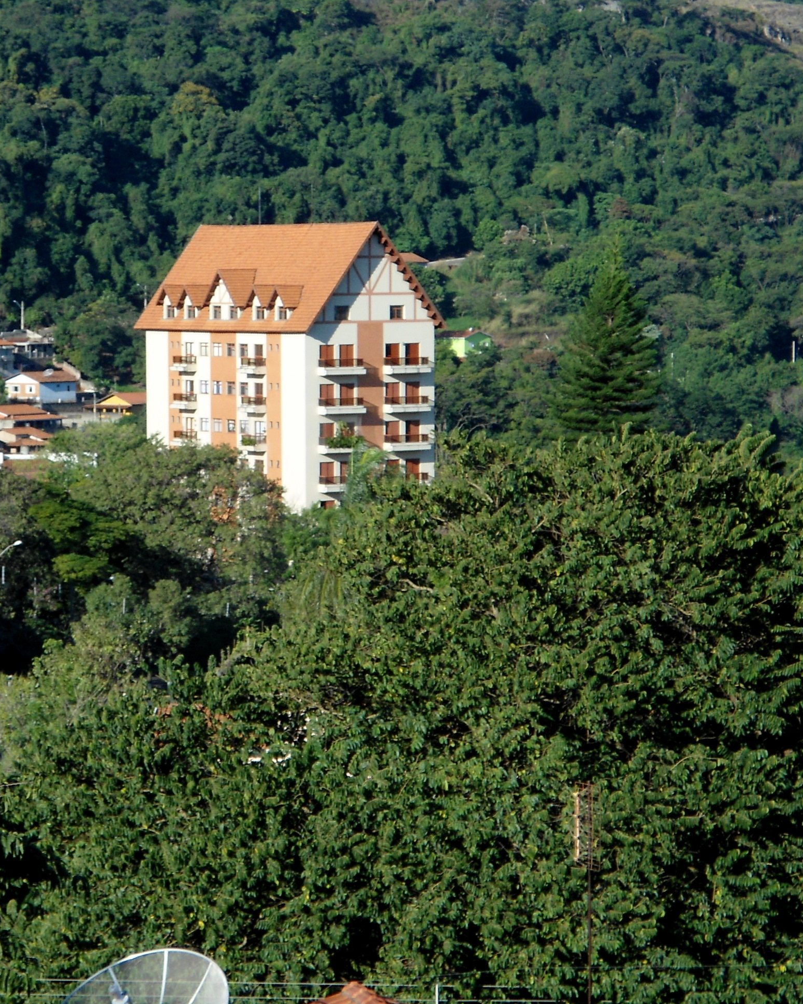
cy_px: 503
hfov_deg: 11.3
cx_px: 245
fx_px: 4070
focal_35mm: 137
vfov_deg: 14.1
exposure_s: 1/250
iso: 80
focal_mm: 18.8
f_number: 5.9
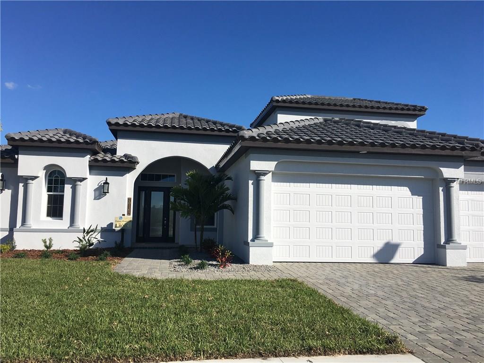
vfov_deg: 48.2
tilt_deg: +5.9
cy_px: 182
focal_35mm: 29
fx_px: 405
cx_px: 242
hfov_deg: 61.7
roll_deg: -0.6
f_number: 2.2
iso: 25
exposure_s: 1/2262
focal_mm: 4.15
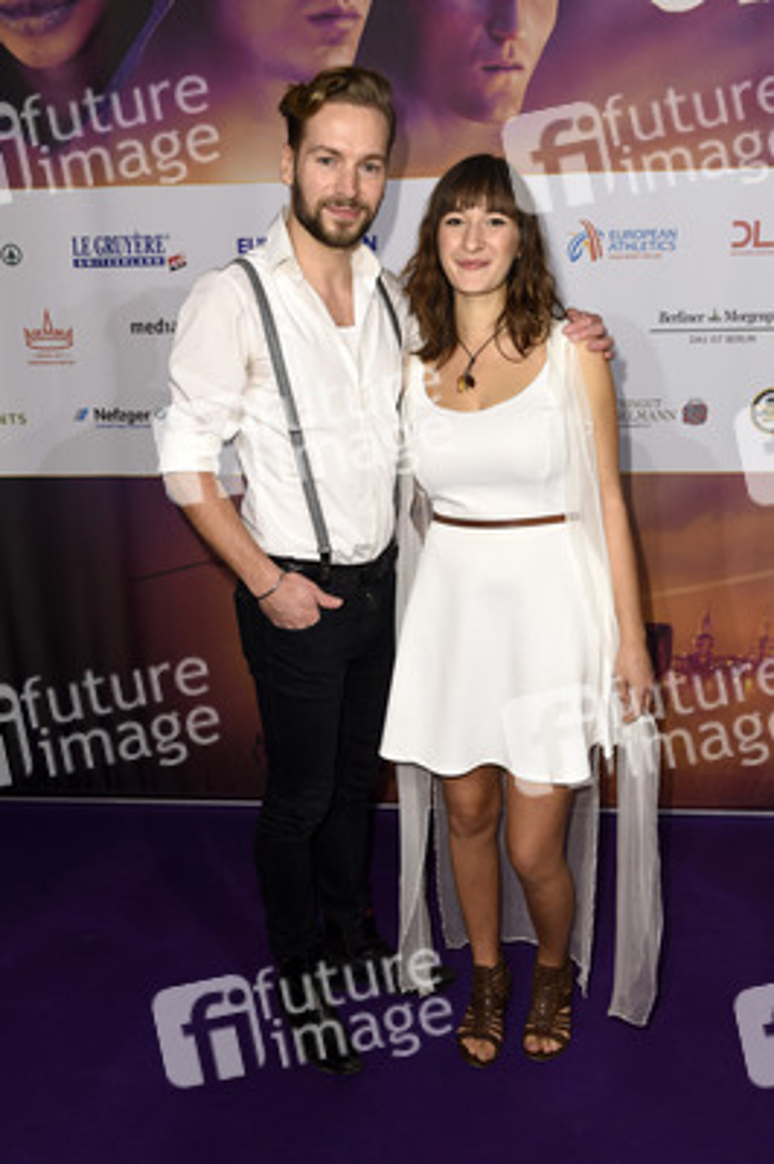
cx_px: 387
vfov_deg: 58.8
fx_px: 1034
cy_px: 582
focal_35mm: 32
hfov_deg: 41.0
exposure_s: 1/200
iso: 500
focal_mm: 32
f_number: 5.6
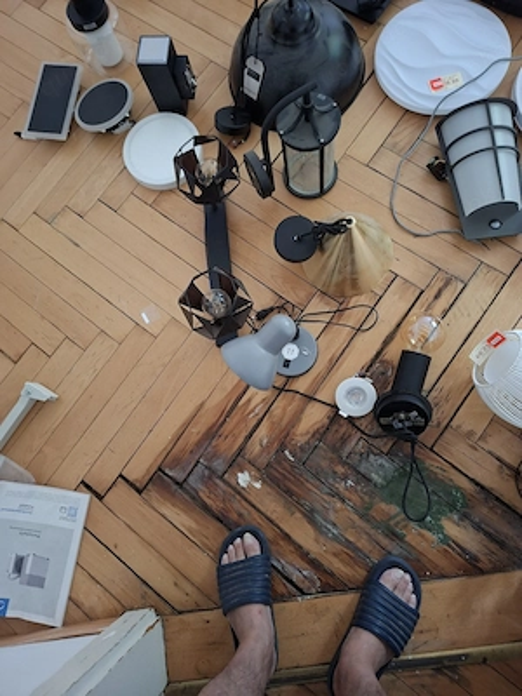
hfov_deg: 58.9
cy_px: 348
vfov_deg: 73.9
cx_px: 261
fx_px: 462
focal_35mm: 23
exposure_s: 1/25
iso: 400
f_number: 1.8
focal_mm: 5.54
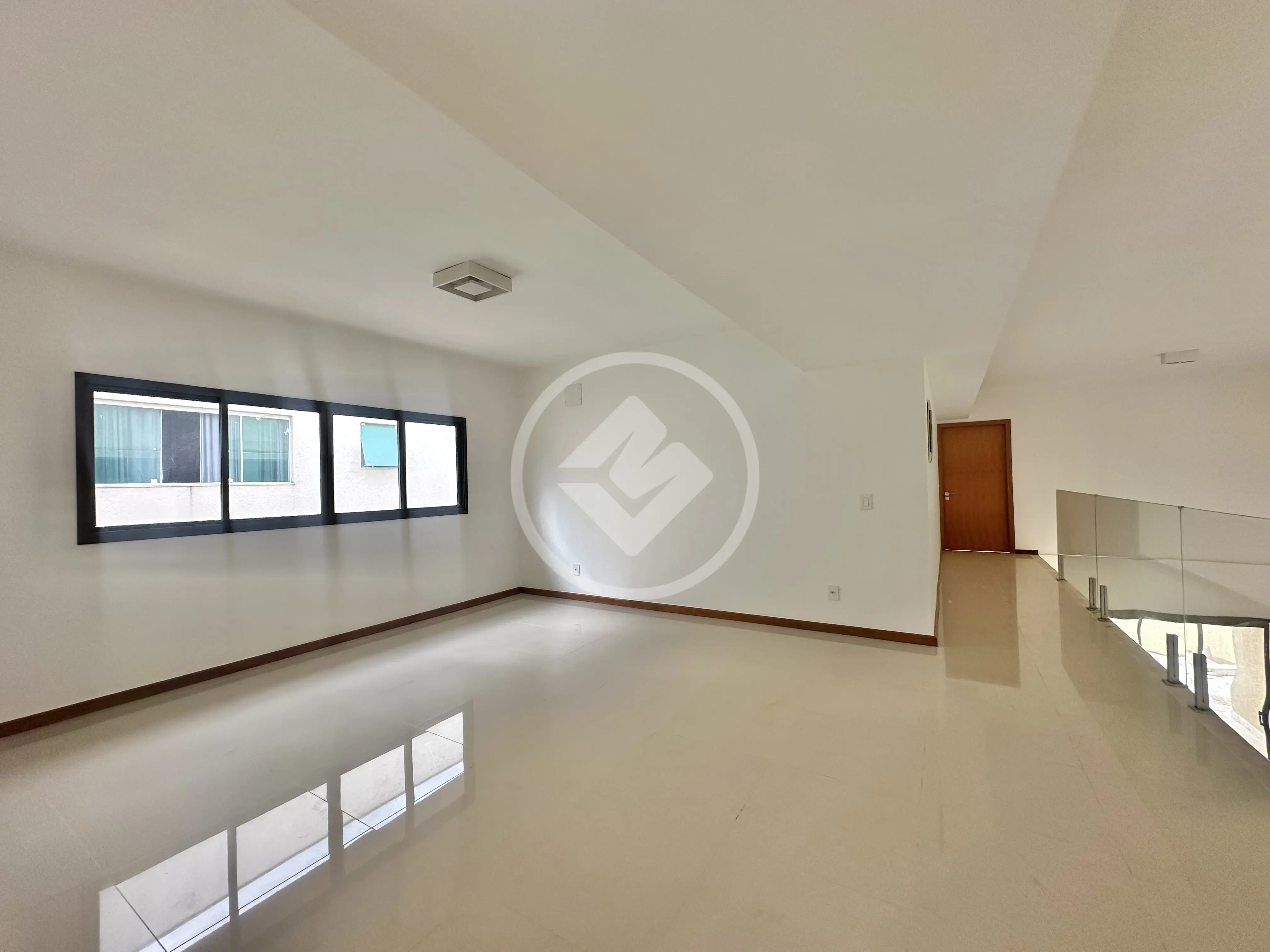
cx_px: 635
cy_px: 476
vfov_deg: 85.7
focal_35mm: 14
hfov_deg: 102.1
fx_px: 514
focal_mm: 2.22
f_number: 2.2
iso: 125
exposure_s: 1/99
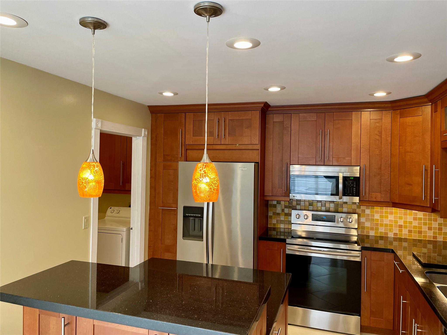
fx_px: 336
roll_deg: -1.2
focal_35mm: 26
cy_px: 168
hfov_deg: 67.3
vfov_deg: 53.1
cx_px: 224
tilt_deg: +0.5
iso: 125
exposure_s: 1/120
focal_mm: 4.2
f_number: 1.6
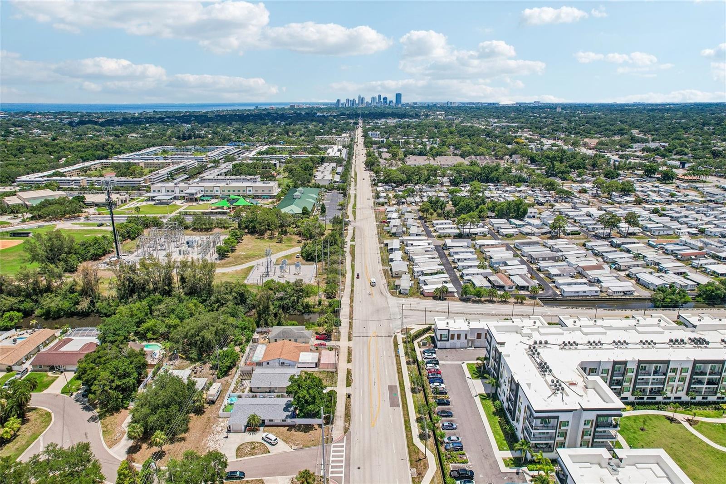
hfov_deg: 78.6
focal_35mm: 22
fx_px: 444
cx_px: 363
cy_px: 242
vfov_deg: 57.2
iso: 160
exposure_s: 1/4000
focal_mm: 8.4
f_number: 2.8
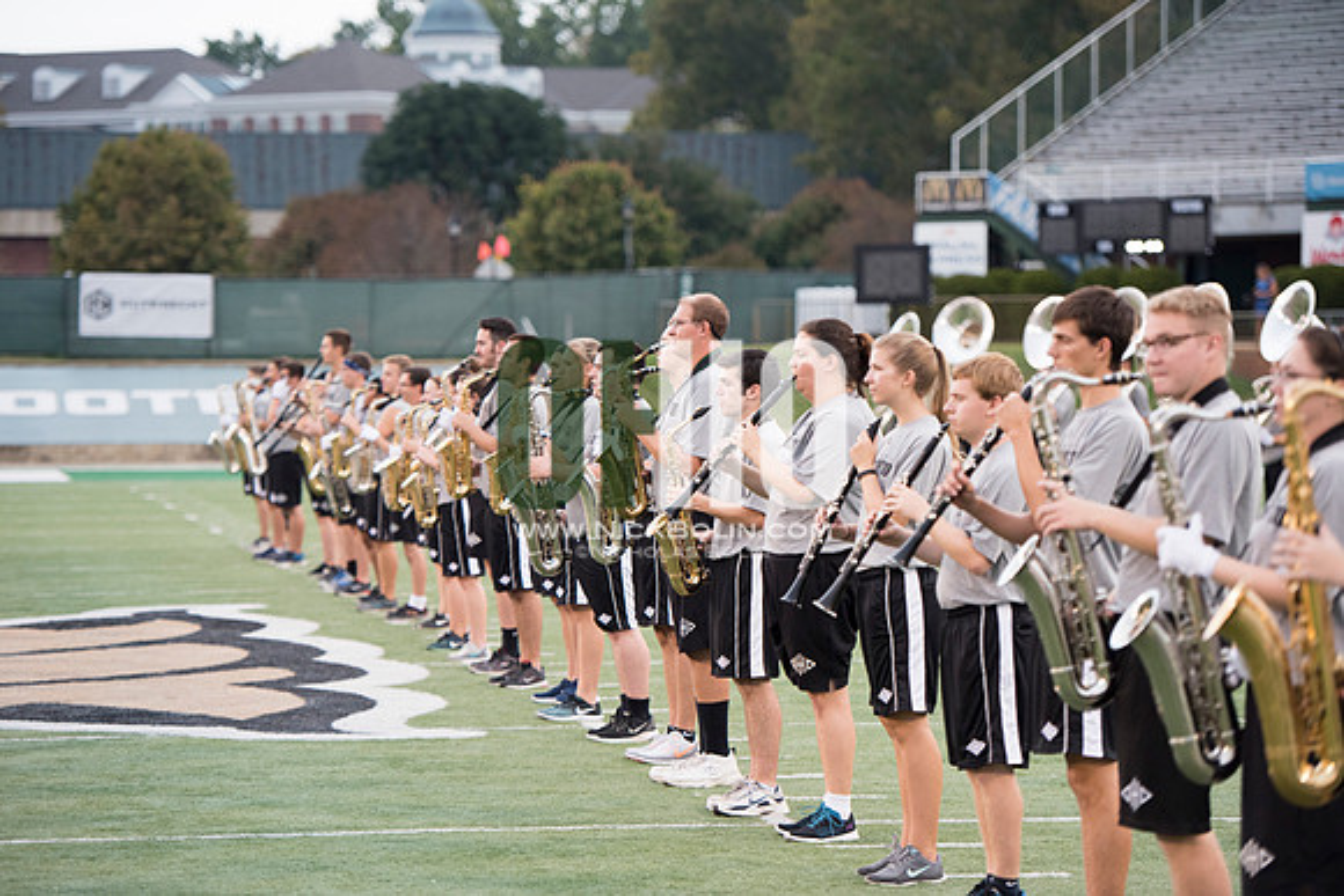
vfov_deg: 11.2
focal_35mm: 122
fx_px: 4556
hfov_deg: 16.8
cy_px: 448
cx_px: 672
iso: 1000
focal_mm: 122
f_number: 2.8
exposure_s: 1/1250
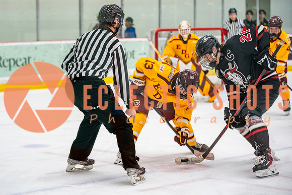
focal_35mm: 106
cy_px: 81
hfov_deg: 19.3
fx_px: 860
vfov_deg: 12.9
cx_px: 122
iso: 2000
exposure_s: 1/640
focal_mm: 90
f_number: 2.8
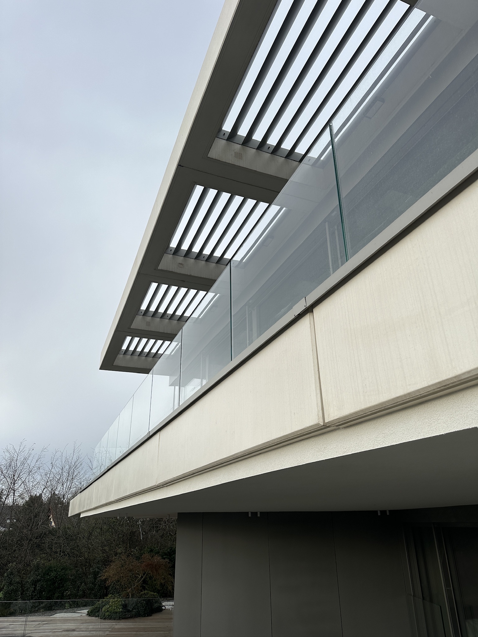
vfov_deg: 71.6
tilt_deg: +25.2
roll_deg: +0.3
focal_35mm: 24
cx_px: 239
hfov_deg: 56.8
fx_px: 442
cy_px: 318
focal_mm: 6.86
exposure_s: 1/1227
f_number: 1.78
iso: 80
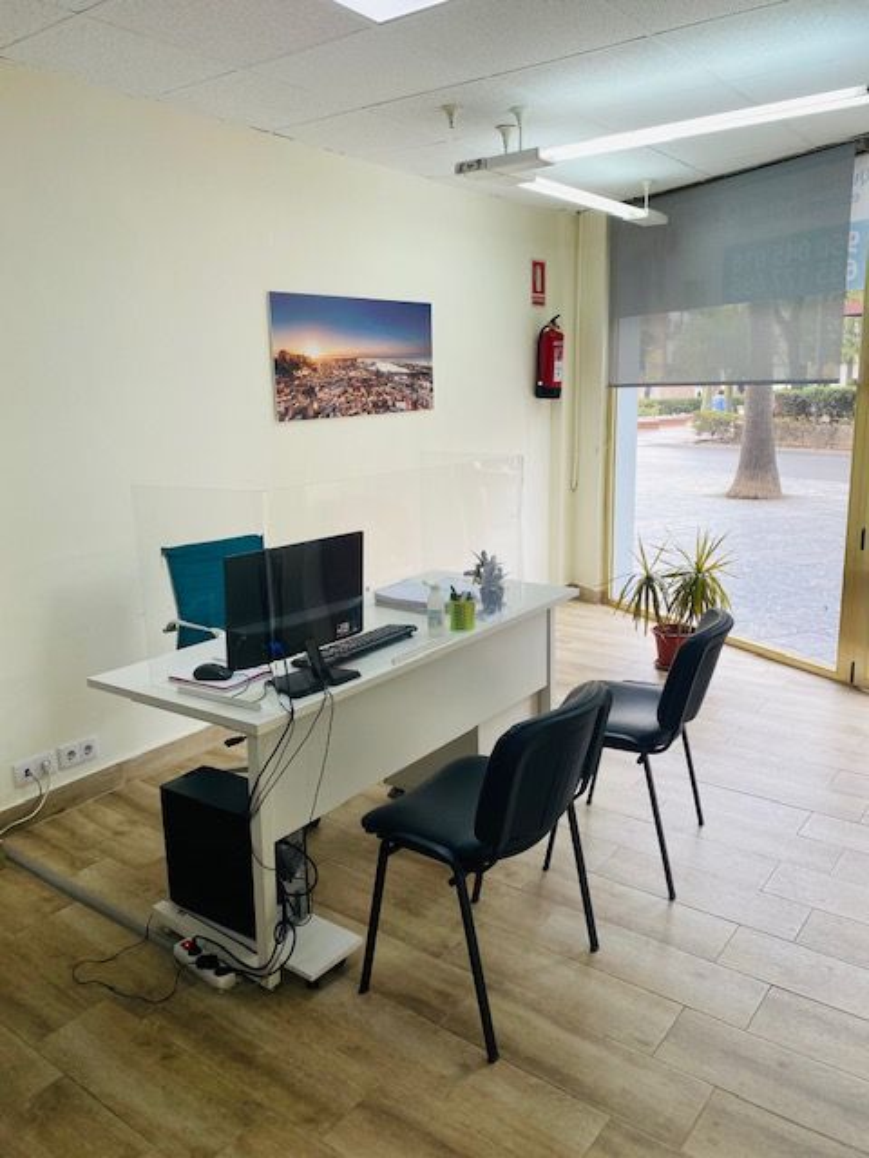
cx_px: 434
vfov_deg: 67.3
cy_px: 579
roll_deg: +2.0
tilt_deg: -10.3
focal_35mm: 26
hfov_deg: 53.1
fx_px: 870
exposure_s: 1/123
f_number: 1.8
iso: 32
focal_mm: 4.25
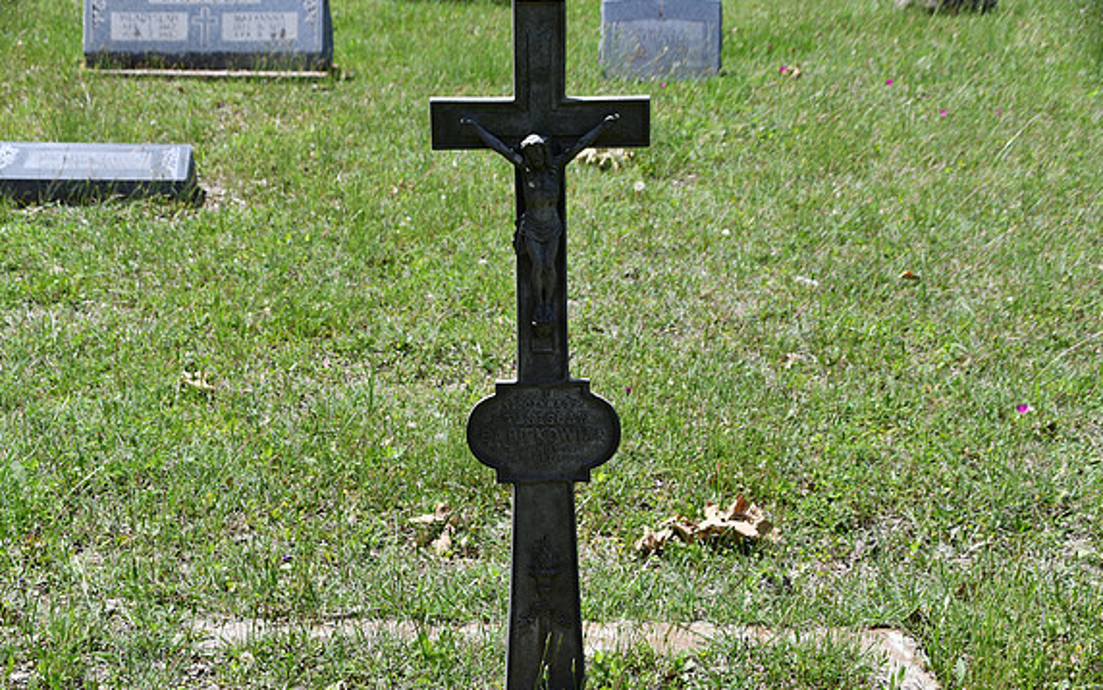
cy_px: 367
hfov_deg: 33.0
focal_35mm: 62
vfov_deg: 21.0
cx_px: 555
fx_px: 1864
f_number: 8
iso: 110
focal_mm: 40
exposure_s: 1/250
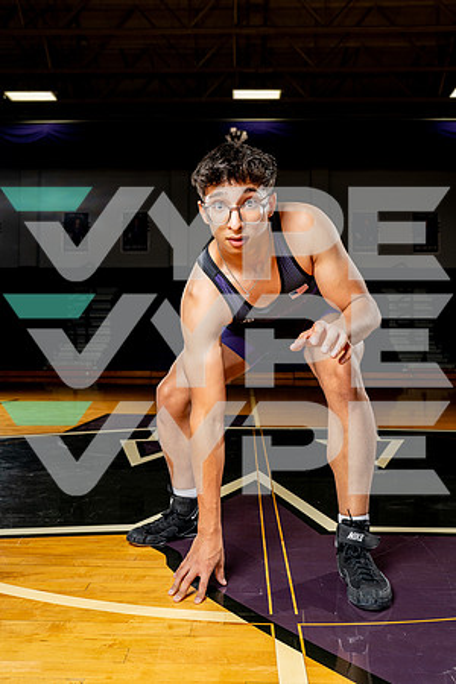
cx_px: 228
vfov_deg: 58.7
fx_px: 608
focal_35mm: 32
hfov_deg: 41.1
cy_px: 342
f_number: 5.6
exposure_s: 1/250
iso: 320
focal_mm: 32
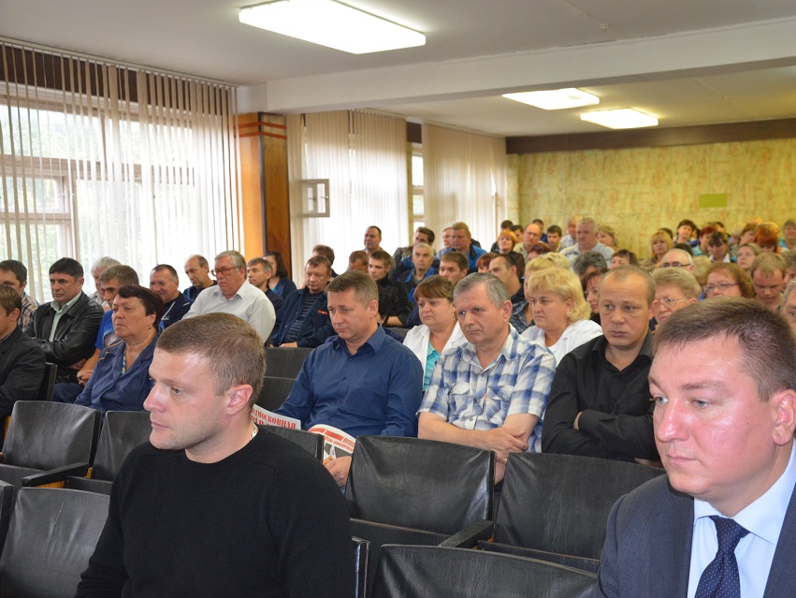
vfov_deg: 36.0
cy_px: 301
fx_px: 920
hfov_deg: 46.7
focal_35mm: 40
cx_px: 437
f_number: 3.8
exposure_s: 1/60
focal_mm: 24
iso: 1250
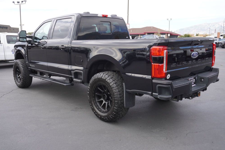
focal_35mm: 34
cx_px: 111
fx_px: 213
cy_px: 73
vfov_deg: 38.9
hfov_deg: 55.8
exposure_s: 1/125
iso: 100
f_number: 5.6
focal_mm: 22
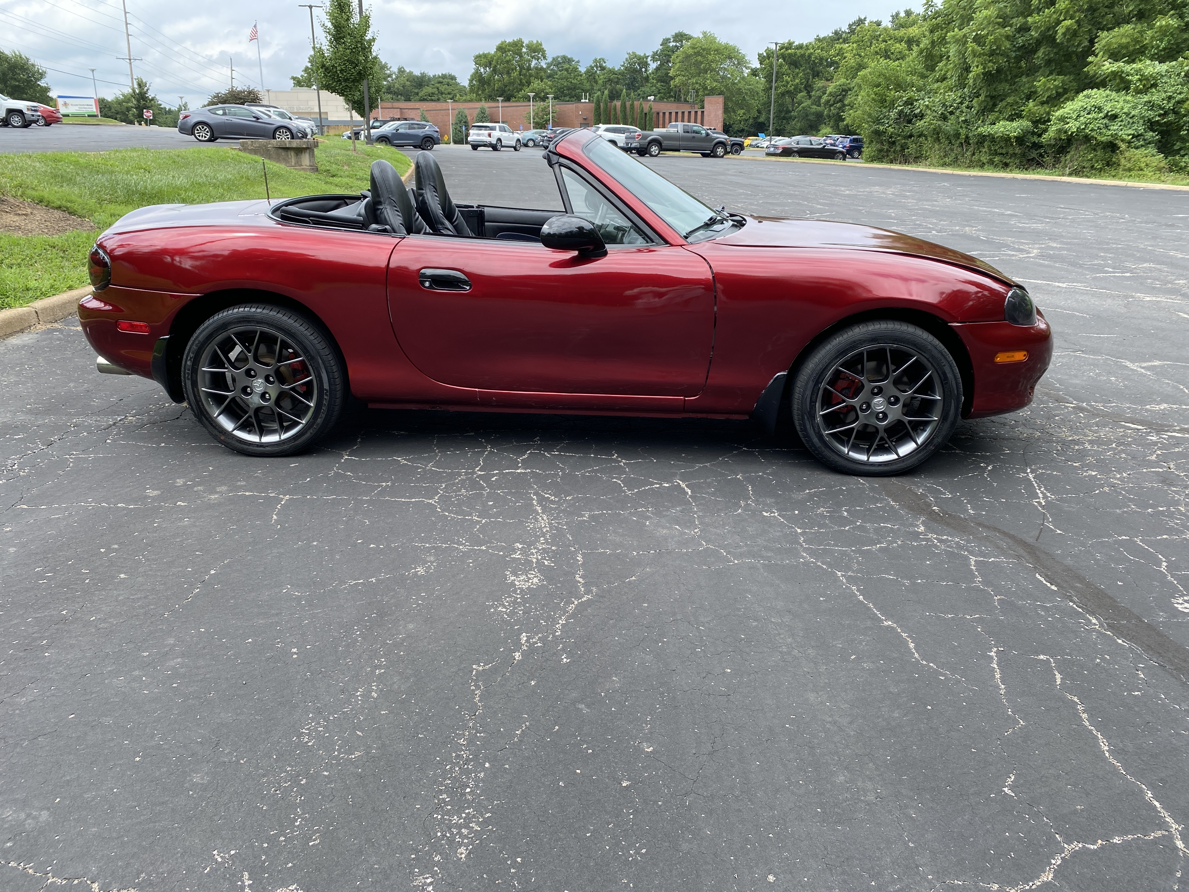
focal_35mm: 26
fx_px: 893
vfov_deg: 53.1
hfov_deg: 67.3
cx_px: 594
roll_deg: -0.4
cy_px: 446
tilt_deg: -17.0
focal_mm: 4.25
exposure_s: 1/767
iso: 32
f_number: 1.8
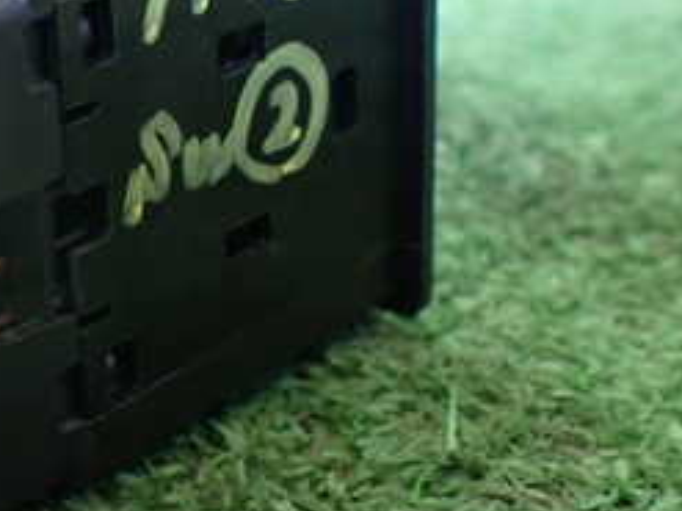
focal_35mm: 73
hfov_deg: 25.9
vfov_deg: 20.0
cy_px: 149
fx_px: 1438
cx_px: 77
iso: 800
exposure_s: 1/30
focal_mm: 5.4
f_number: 2.3
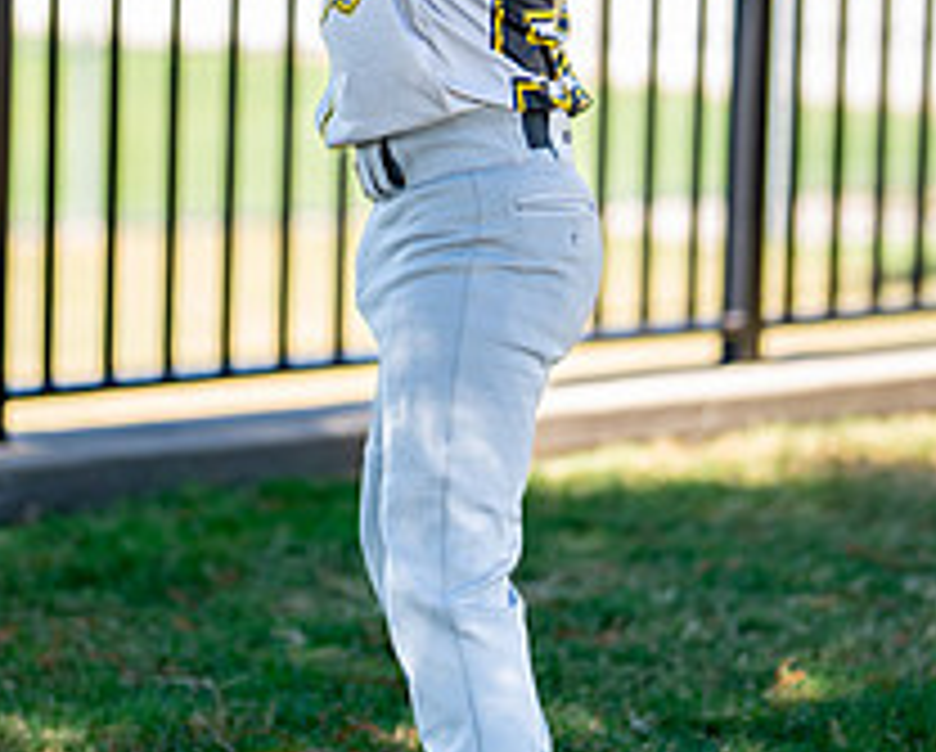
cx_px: 385
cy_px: 95
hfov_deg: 12.5
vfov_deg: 10.0
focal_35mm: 154
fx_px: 4272
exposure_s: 1/1600
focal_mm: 50
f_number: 1.2
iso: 100
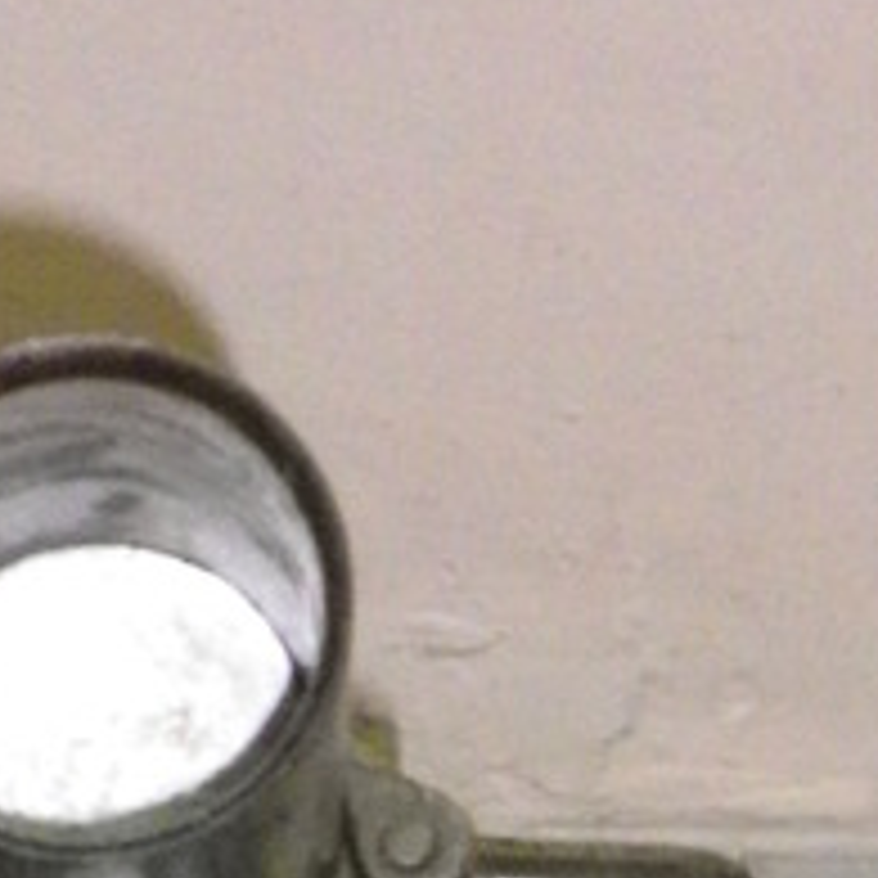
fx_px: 5309
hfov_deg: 9.4
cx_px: 198
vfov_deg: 8.6
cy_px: 2103
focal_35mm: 185
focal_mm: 6.1
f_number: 3.5
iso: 800
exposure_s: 1/50
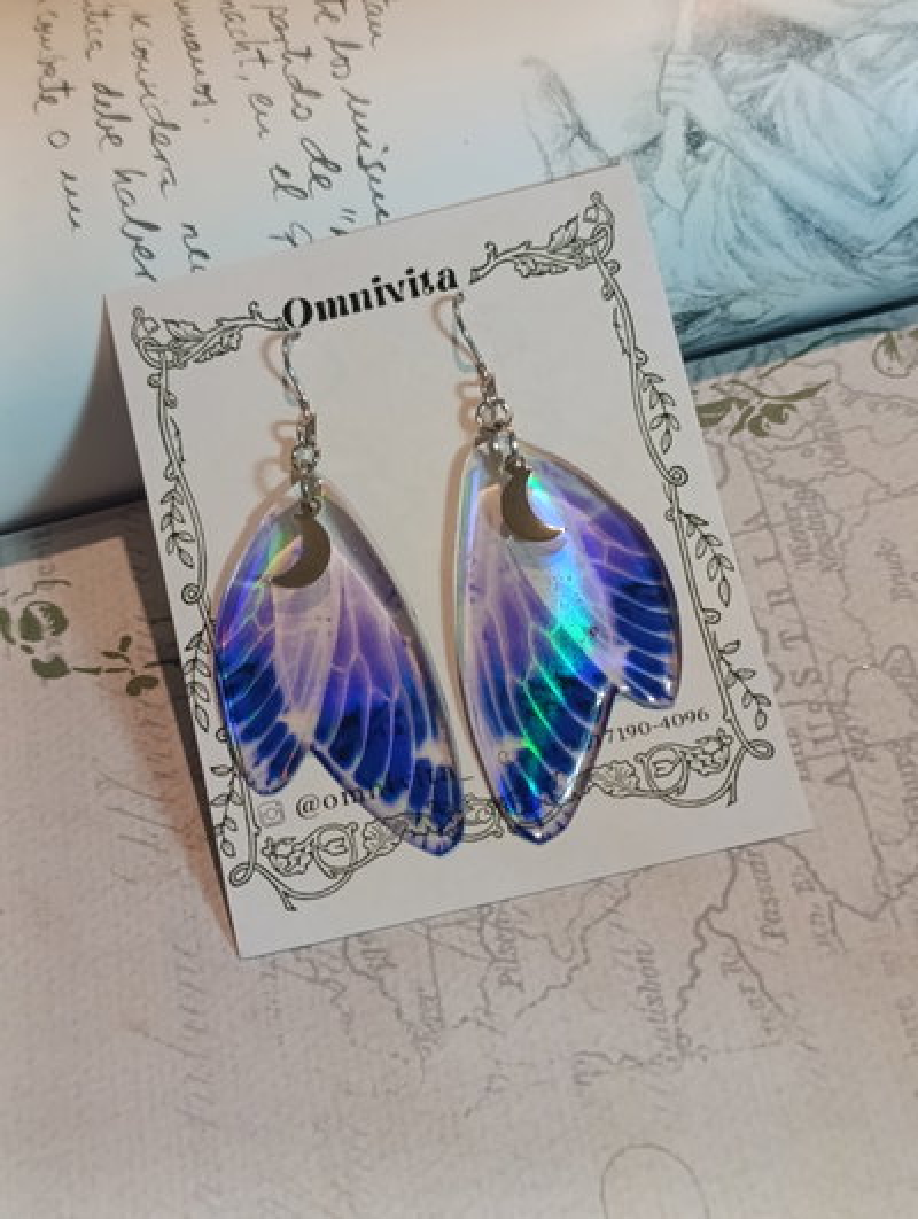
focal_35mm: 23
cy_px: 610
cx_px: 459
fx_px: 811
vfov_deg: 73.8
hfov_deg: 59.0
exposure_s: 1/50
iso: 800
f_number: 1.6
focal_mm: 6.14
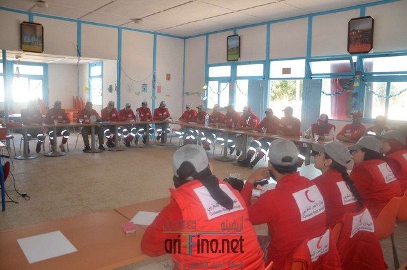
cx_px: 204
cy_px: 135
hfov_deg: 67.5
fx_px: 305
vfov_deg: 47.7
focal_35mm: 27
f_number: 3.5
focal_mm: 18
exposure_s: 1/100
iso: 400
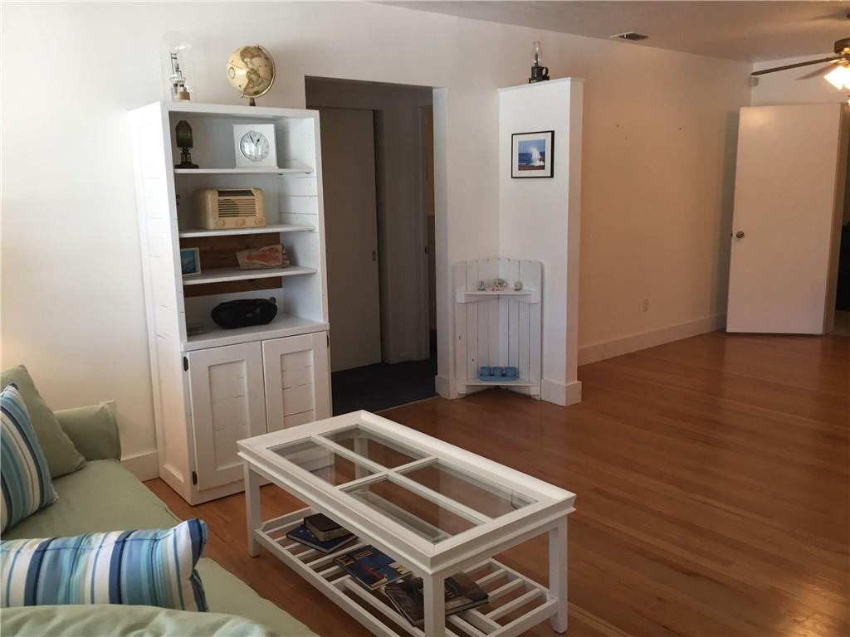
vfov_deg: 48.2
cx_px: 425
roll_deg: -1.0
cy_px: 318
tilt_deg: -11.6
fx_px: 712
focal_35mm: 29
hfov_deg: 61.7
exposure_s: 1/30
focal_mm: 4.15
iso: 64
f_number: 2.2
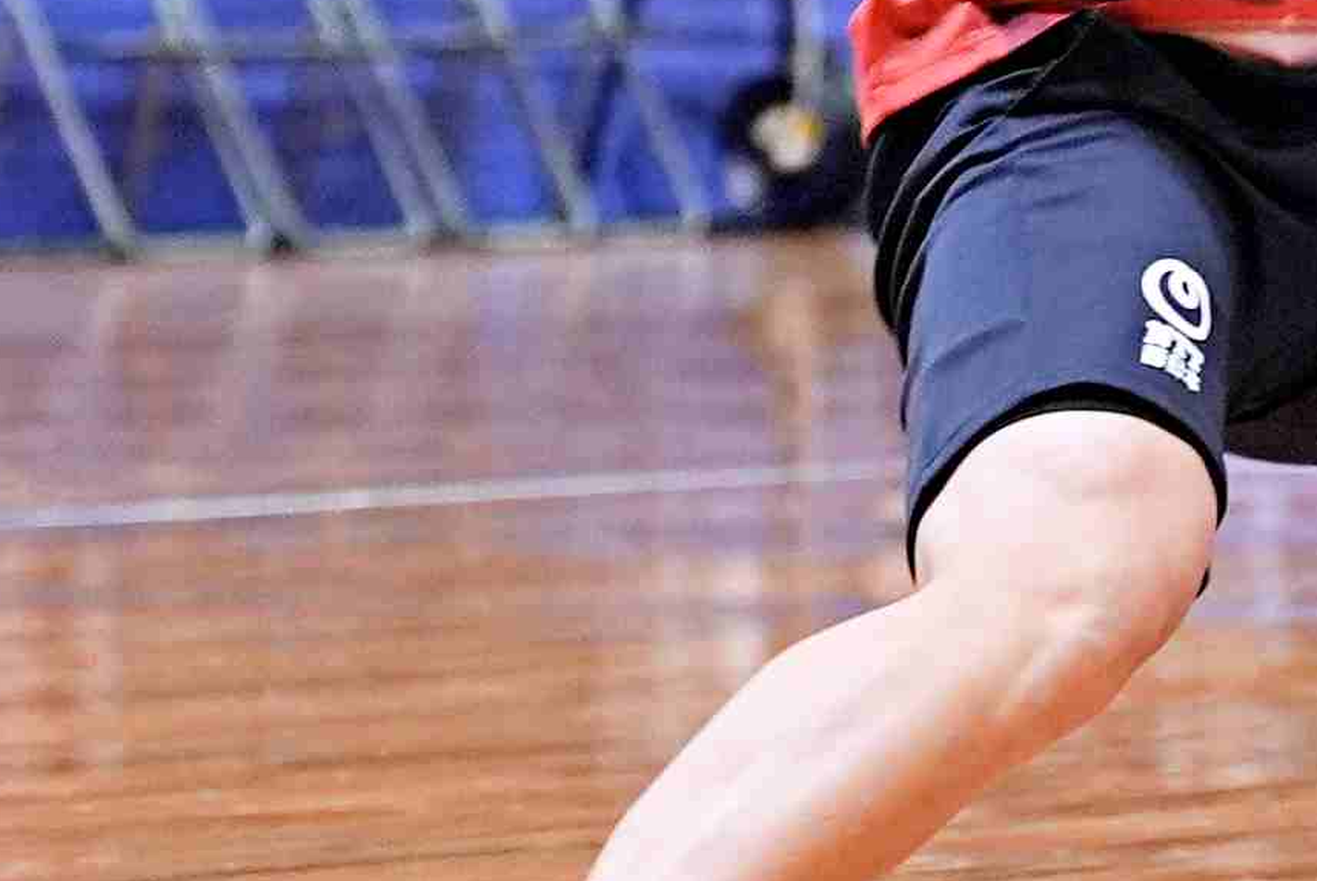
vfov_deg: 2.9
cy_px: -263
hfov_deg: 4.3
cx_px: 1795
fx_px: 17648
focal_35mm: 482
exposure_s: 1/400
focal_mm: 70
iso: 1600
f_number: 2.8
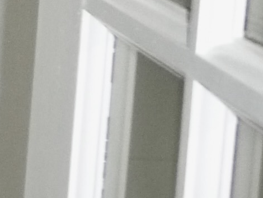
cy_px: -89
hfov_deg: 8.5
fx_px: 1391
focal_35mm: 183
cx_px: -587
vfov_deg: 8.0
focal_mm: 4.7
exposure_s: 1/30
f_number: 3.3
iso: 250
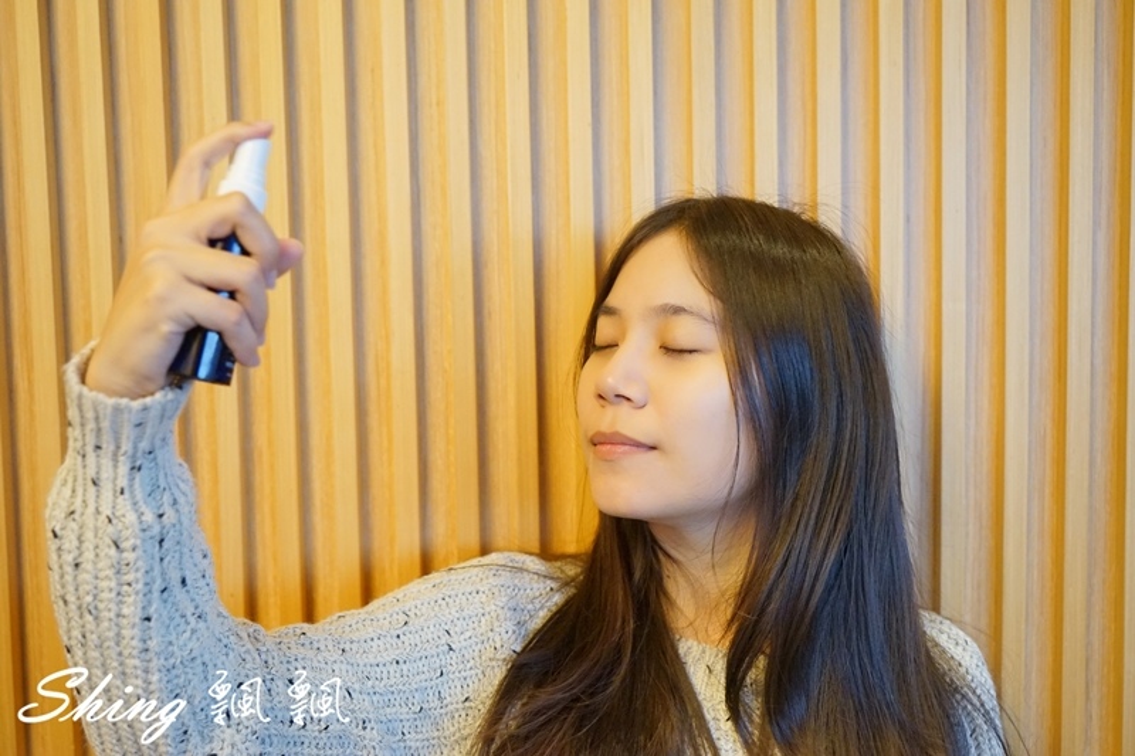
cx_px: 568
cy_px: 378
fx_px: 1229
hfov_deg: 49.6
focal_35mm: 39
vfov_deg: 34.2
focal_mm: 39
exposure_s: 1/20
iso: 3200
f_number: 4
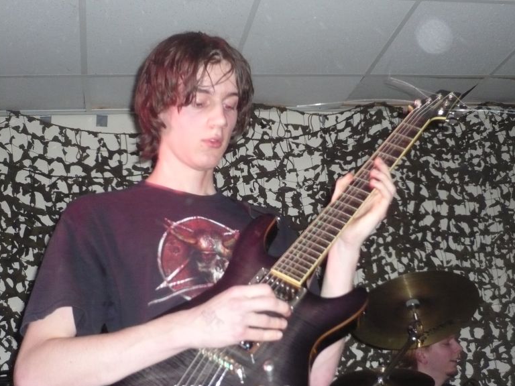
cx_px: 264
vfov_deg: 29.1
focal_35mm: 50
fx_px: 744
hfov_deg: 38.2
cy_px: 190
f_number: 3.7
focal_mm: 7.9
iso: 400
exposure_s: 1/30
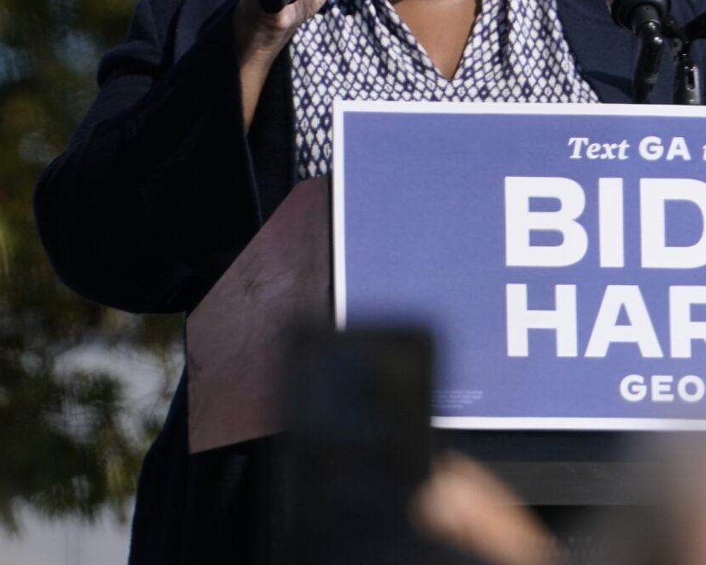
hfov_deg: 1.2
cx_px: 827
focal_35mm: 1577
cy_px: 22
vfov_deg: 1.0
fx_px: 32951
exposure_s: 1/640
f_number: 11
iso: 250
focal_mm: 548
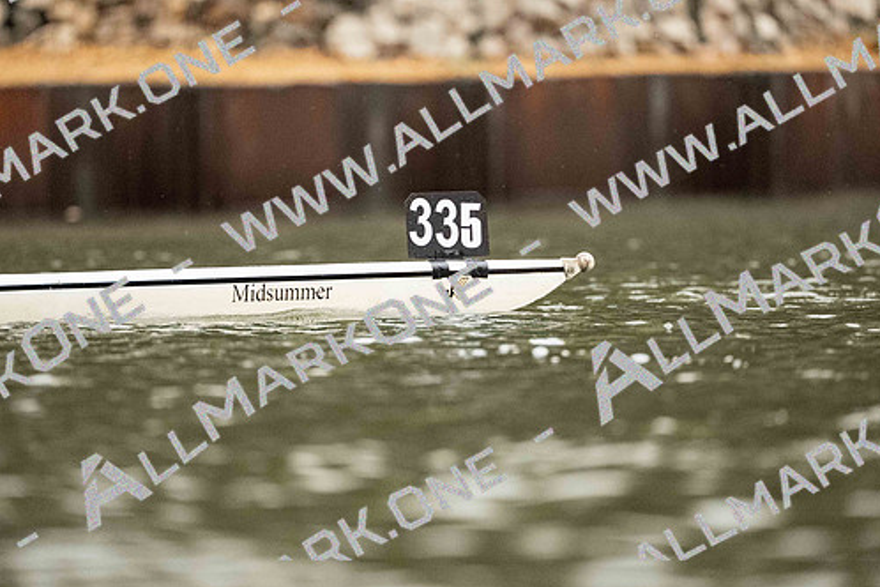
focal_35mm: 601
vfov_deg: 2.3
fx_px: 14690
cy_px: 257
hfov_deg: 3.4
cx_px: 440
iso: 4000
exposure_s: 1/2000
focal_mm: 515.7
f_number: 4
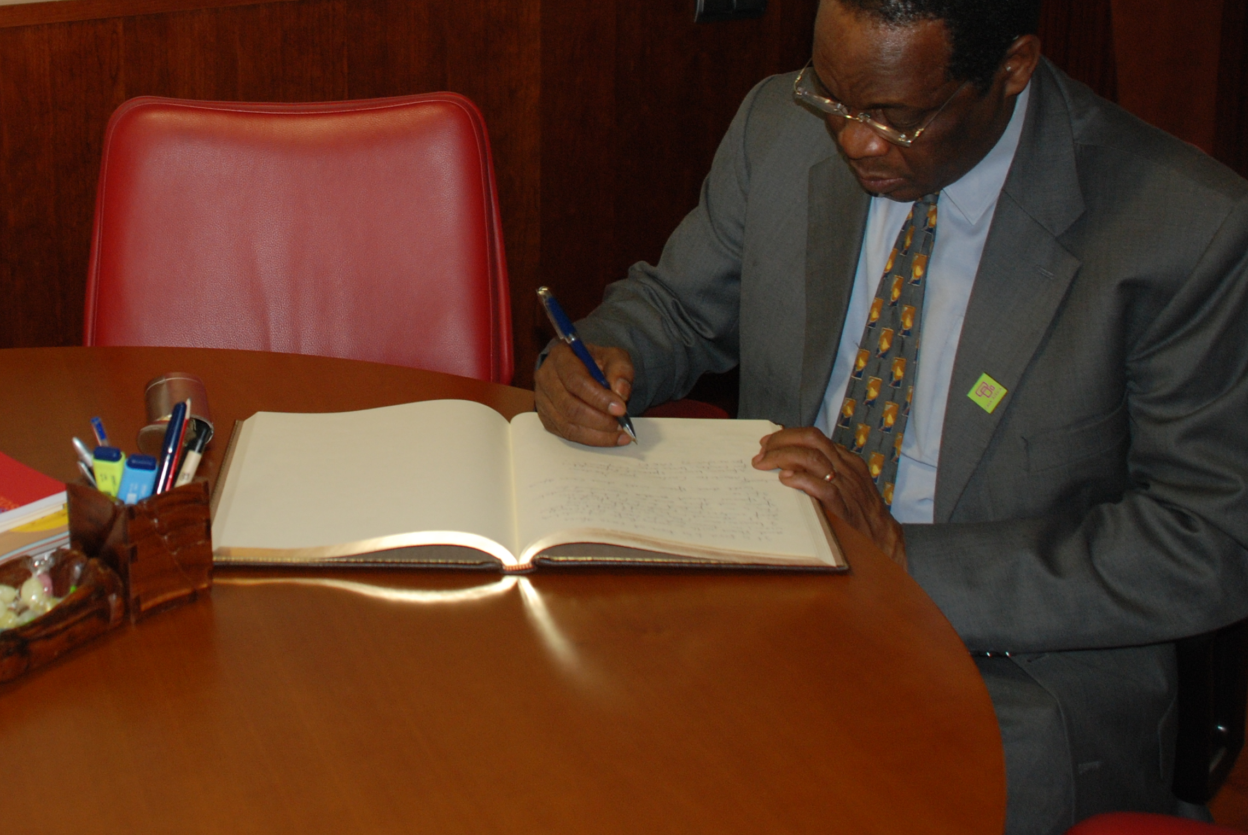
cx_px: 326
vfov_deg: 23.8
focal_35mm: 56
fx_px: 1943
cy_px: 148
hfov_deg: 34.9
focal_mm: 22
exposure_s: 1/60
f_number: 3.8
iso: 320
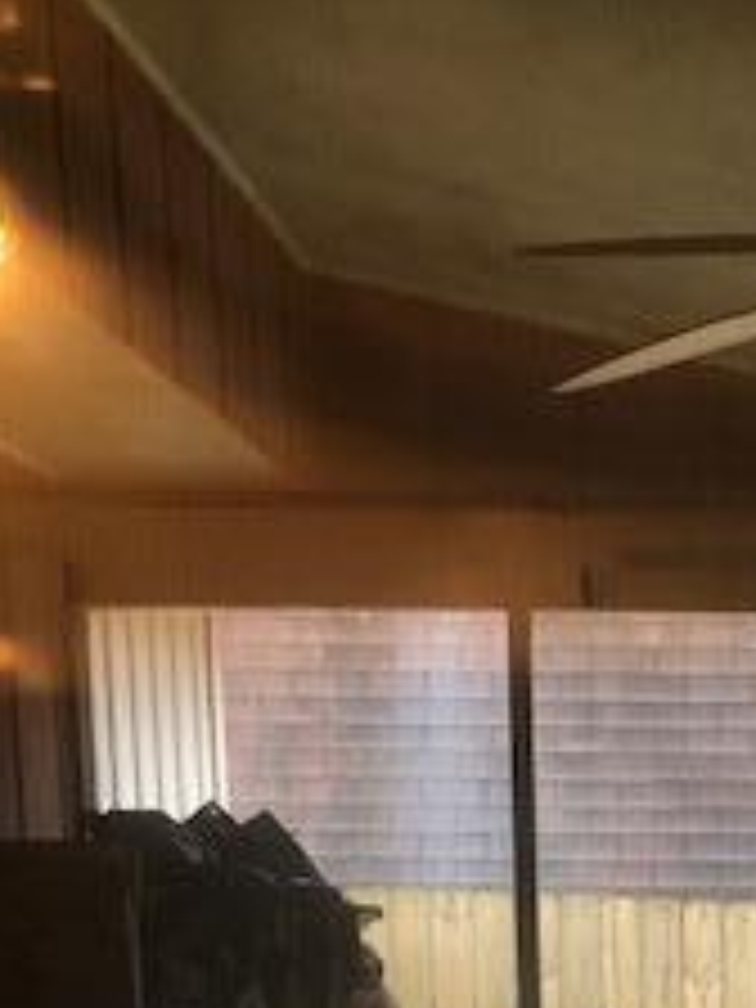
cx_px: 922
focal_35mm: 80
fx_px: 2330
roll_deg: -1.1
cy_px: 1354
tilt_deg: -11.5
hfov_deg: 17.5
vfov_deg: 21.7
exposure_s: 1/15
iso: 40
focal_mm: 3.99
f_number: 1.8
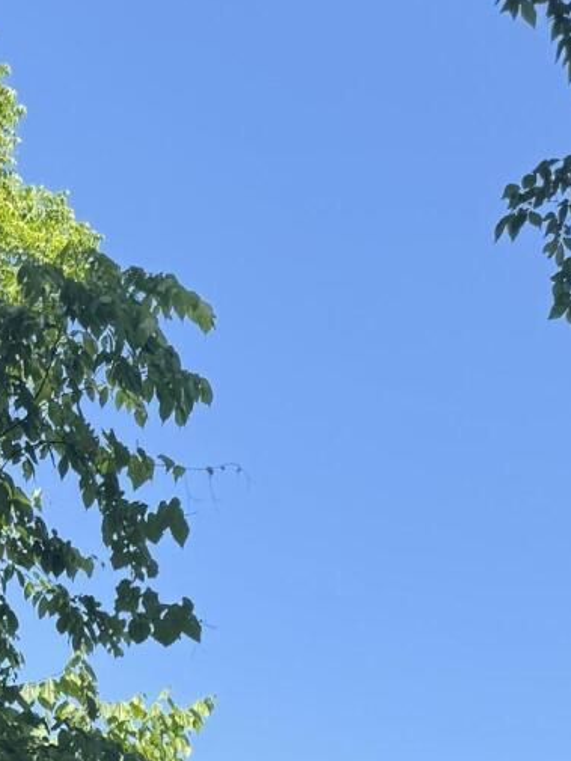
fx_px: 2089
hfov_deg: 15.4
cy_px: 1403
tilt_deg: -3.6
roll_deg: -2.9
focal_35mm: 95
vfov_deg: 16.8
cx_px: 482
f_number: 1.78
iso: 80
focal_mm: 6.76
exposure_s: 1/1560
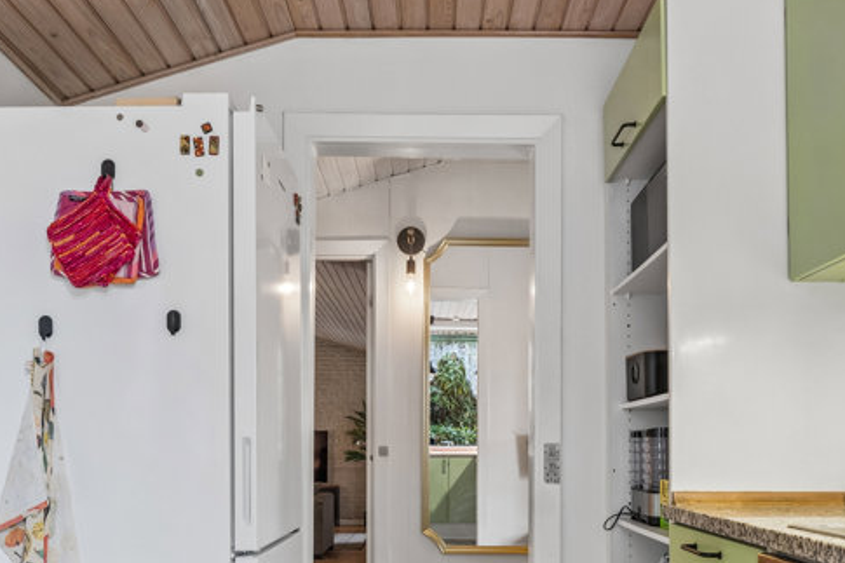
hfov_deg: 56.6
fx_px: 784
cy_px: 458
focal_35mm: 33
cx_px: 437
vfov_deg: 37.9
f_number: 8
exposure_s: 1/5
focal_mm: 13.5
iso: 200
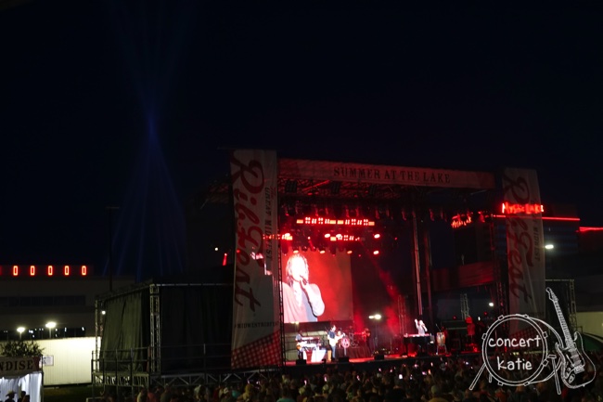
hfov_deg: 40.4
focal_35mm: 49
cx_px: 302
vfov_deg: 27.5
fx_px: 820
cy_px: 201
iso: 800
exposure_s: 1/10
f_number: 4
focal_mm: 18.63
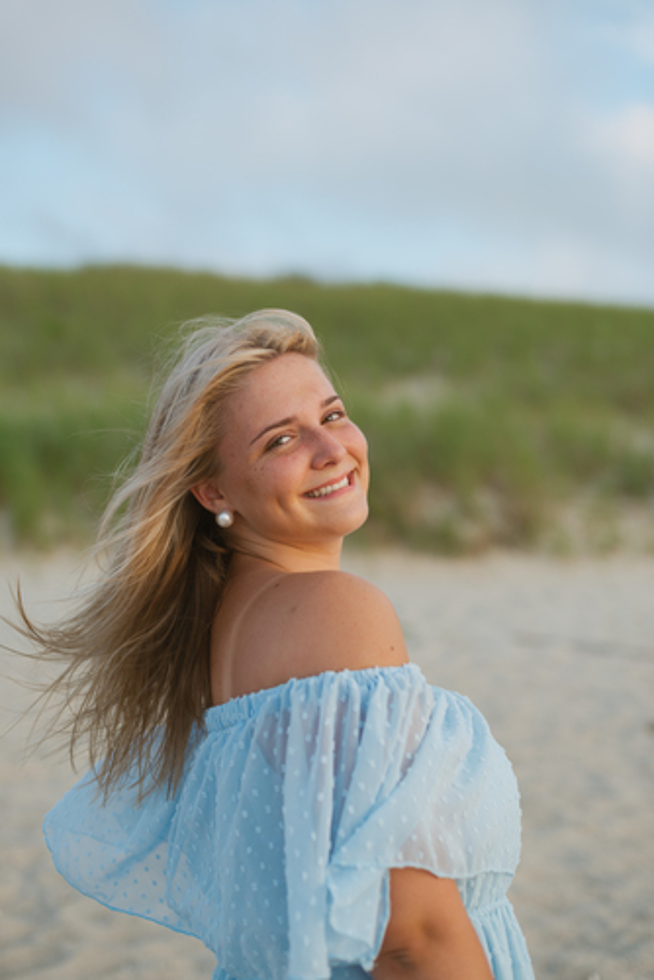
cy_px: 490
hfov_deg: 27.0
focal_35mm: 50
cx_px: 327
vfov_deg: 39.6
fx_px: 1361
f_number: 2.8
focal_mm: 50
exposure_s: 1/800
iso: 100
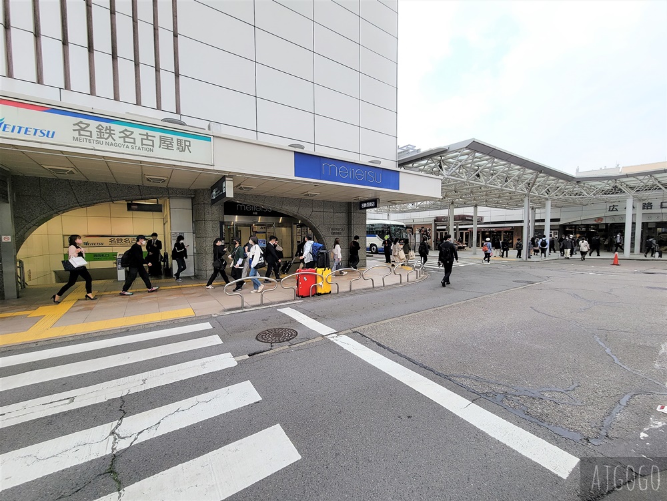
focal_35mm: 13
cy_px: 250
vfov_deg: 89.9
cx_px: 334
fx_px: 250
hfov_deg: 106.2
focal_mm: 2.2
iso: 50
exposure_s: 1/461
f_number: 2.2
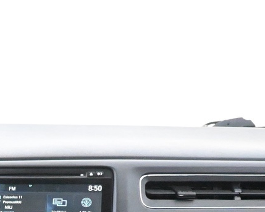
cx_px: -27
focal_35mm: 85
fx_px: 667
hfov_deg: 21.3
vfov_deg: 16.2
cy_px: 333
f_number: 3.5
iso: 11400
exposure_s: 1/60
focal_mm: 16
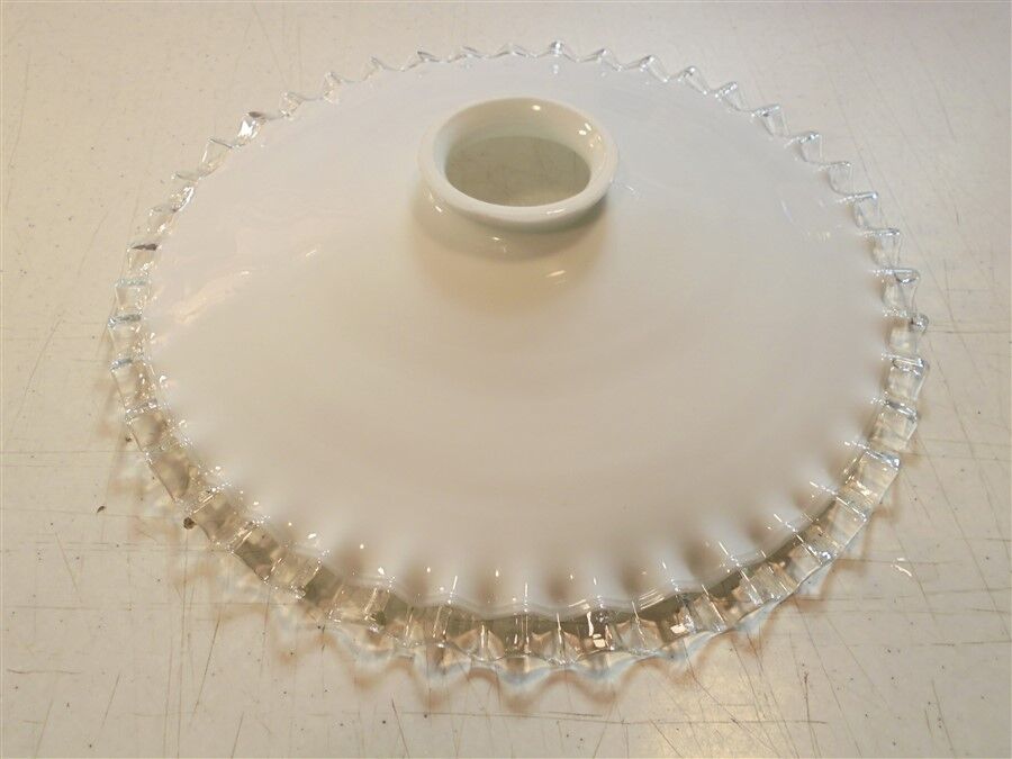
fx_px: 994
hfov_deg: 54.0
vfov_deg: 41.8
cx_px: 506
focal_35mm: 34
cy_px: 380
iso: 250
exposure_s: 1/30
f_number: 4
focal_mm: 6.1
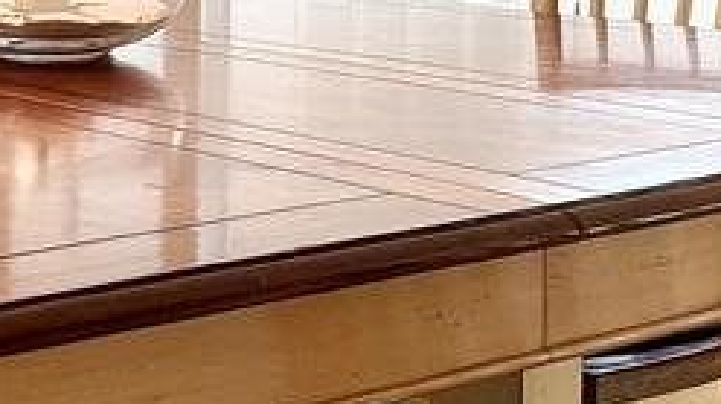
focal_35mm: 108
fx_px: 2063
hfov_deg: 18.8
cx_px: -125
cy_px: -142
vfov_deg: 10.9
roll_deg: +0.5
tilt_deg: -2.3
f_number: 1.78
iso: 200
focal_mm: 6.76
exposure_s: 1/60
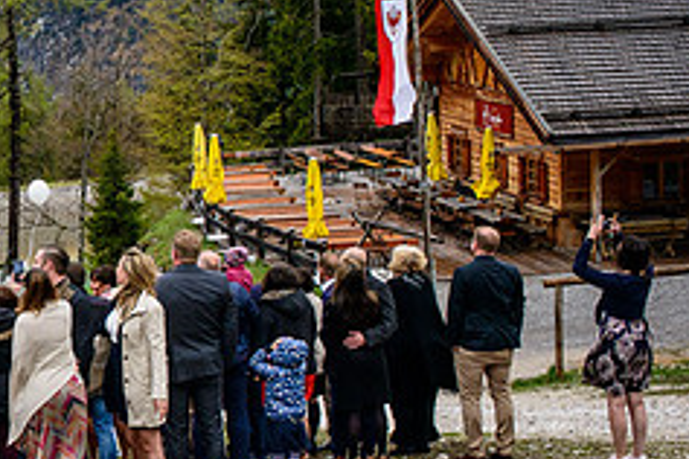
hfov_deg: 17.9
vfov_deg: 12.8
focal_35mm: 107
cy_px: 192
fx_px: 2048
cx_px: -205
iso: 800
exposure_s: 1/320
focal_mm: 34
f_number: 11
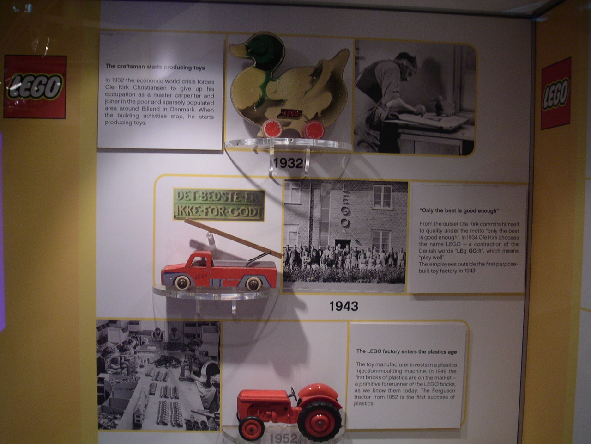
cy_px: 222
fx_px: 649
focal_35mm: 38
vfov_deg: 37.7
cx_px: 296
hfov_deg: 49.0
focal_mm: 6
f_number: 2.8
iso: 80
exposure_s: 1/50
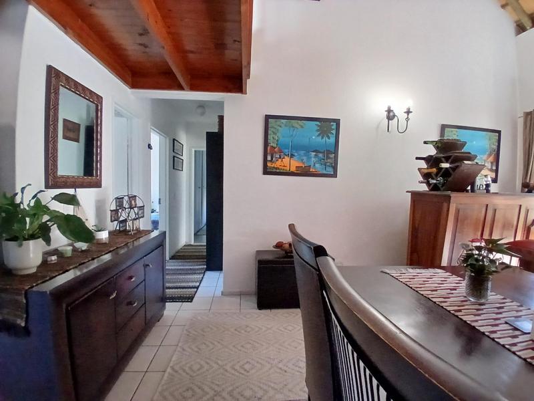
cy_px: 200
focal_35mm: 17
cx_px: 267
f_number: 2.2
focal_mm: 1.4
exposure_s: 1/25
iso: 500
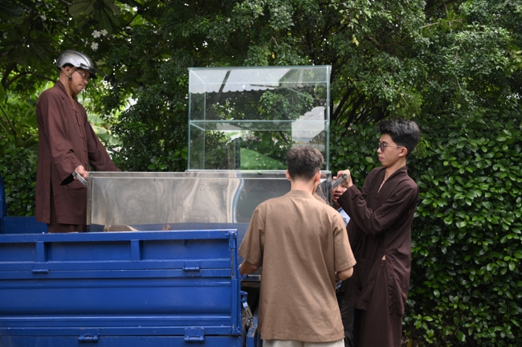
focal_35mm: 34
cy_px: 174
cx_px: 261
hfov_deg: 55.8
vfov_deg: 38.8
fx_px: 492
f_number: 4
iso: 400
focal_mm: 34
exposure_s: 1/320
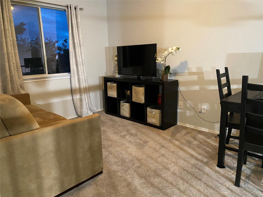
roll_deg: +1.3
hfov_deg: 67.3
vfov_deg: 53.1
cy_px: 98
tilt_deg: -11.2
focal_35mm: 26
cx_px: 132
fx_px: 198
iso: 640
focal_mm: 4.25
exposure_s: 1/30
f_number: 1.8
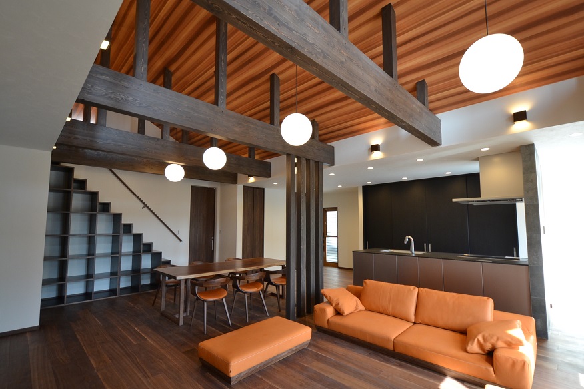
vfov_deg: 77.3
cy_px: 194
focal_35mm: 15
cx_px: 292
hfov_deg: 100.4
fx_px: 243
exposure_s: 1/60
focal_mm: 10
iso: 400
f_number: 4
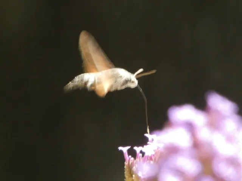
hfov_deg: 3.0
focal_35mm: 661
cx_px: 121
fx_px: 4621
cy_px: 90
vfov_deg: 2.3
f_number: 5.6
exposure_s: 1/100
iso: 400
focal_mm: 118.5
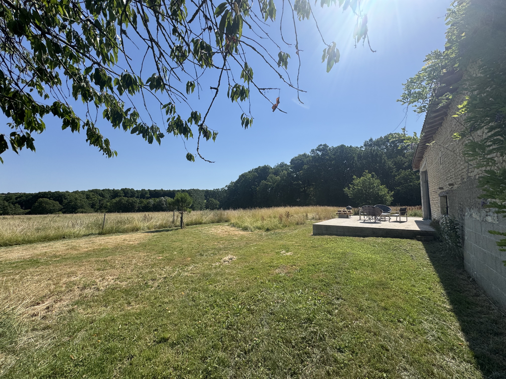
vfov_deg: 85.7
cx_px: 253
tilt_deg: +4.4
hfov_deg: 102.1
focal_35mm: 14
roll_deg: +1.0
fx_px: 205
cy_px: 190
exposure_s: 1/2985
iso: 50
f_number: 2.2
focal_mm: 2.22
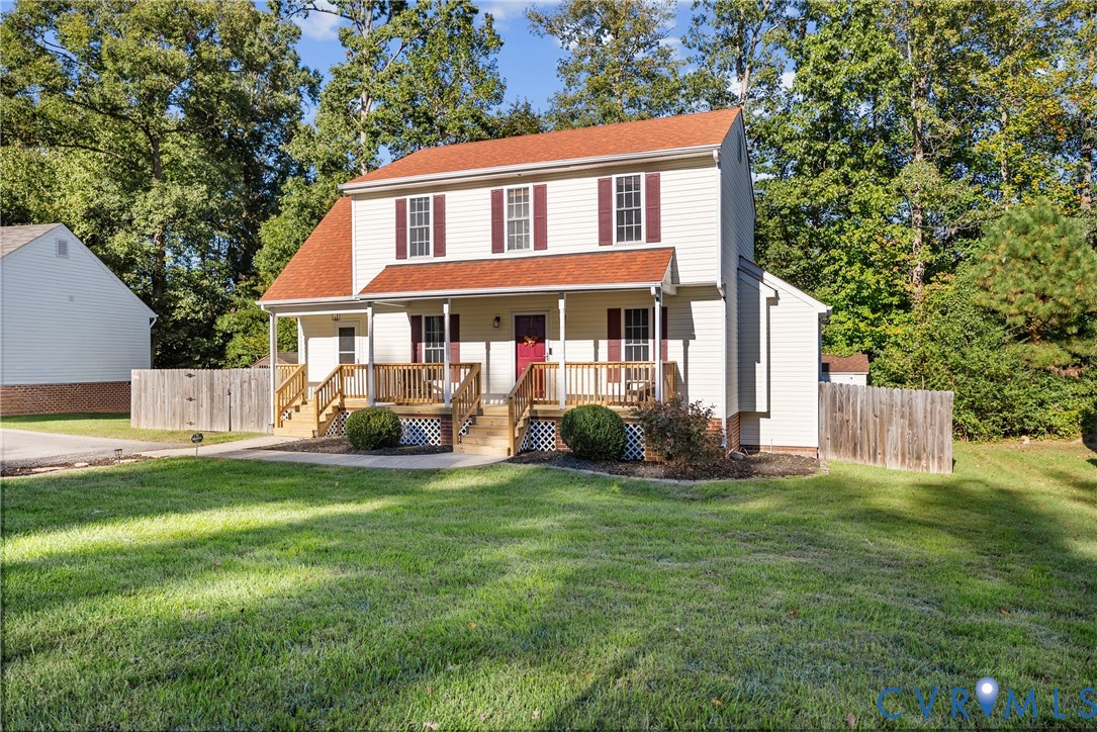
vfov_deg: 54.1
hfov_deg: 74.9
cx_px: 548
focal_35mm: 24
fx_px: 716
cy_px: 366
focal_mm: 23.5
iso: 100
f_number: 4
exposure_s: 1/320
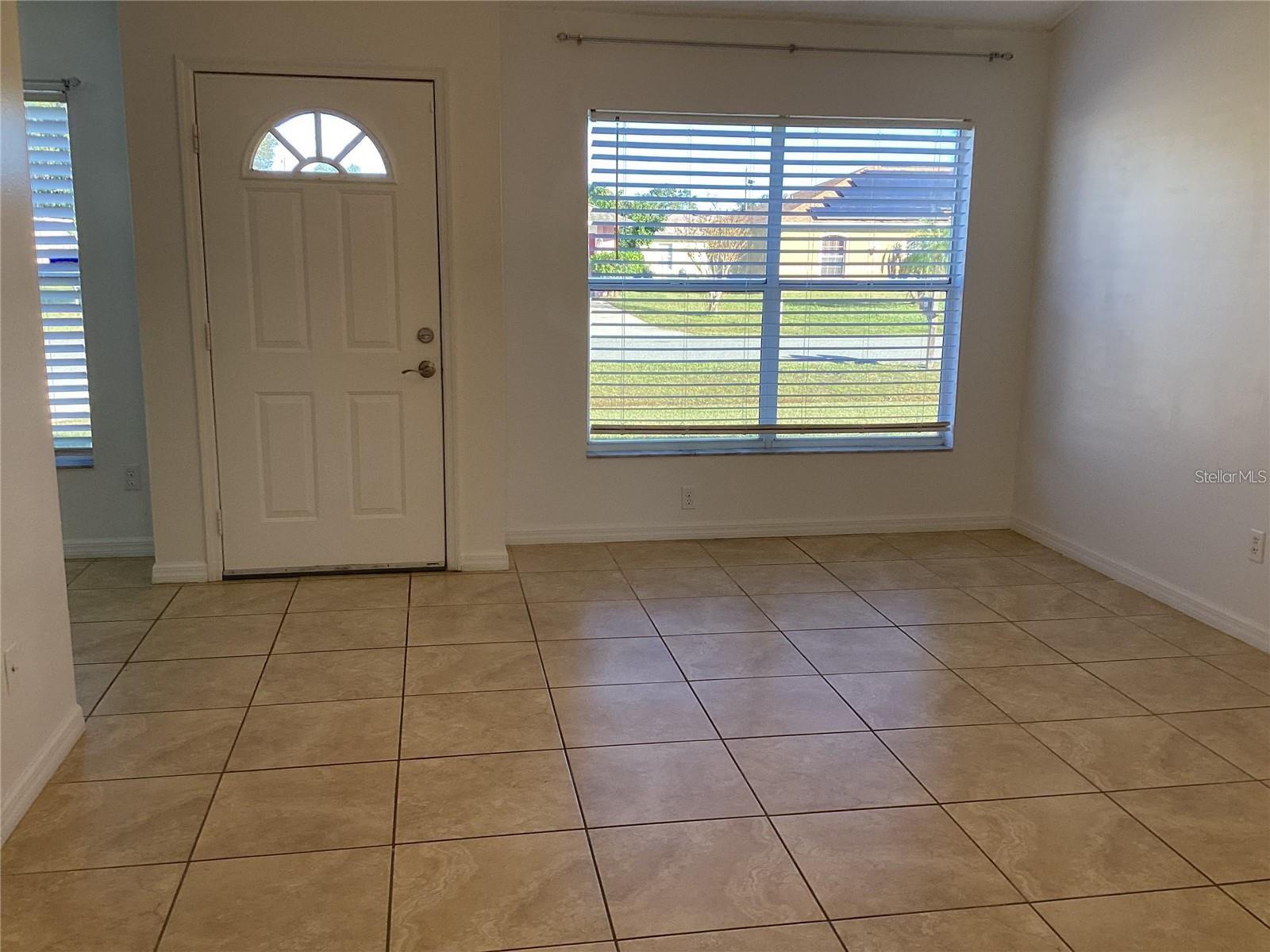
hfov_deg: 58.4
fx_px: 1137
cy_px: 476
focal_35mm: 31
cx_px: 635
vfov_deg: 45.4
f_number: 2.4
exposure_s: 1/120
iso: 40
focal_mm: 3.3
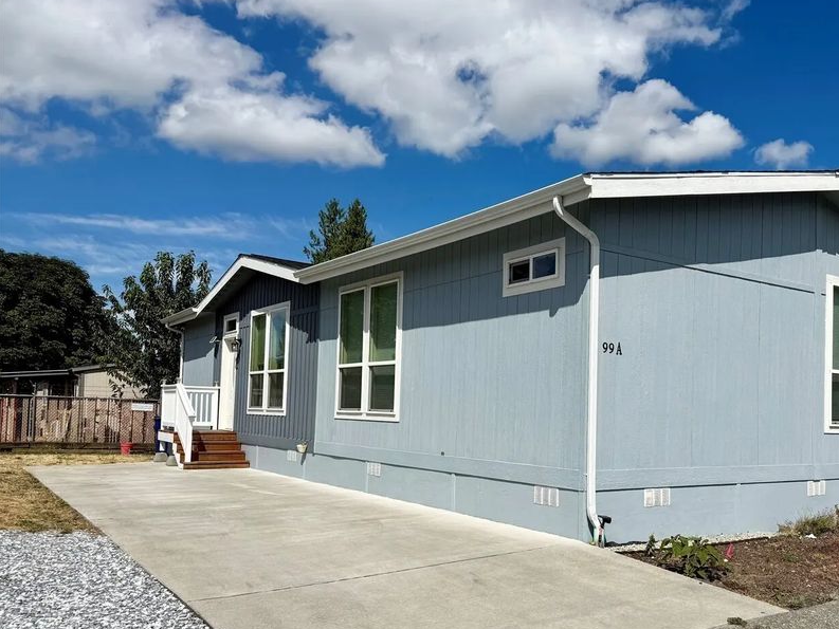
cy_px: 381
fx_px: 751
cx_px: 539
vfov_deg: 45.2
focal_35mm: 31
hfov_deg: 57.4
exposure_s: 1/11905
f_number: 1.78
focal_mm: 6.76
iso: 80
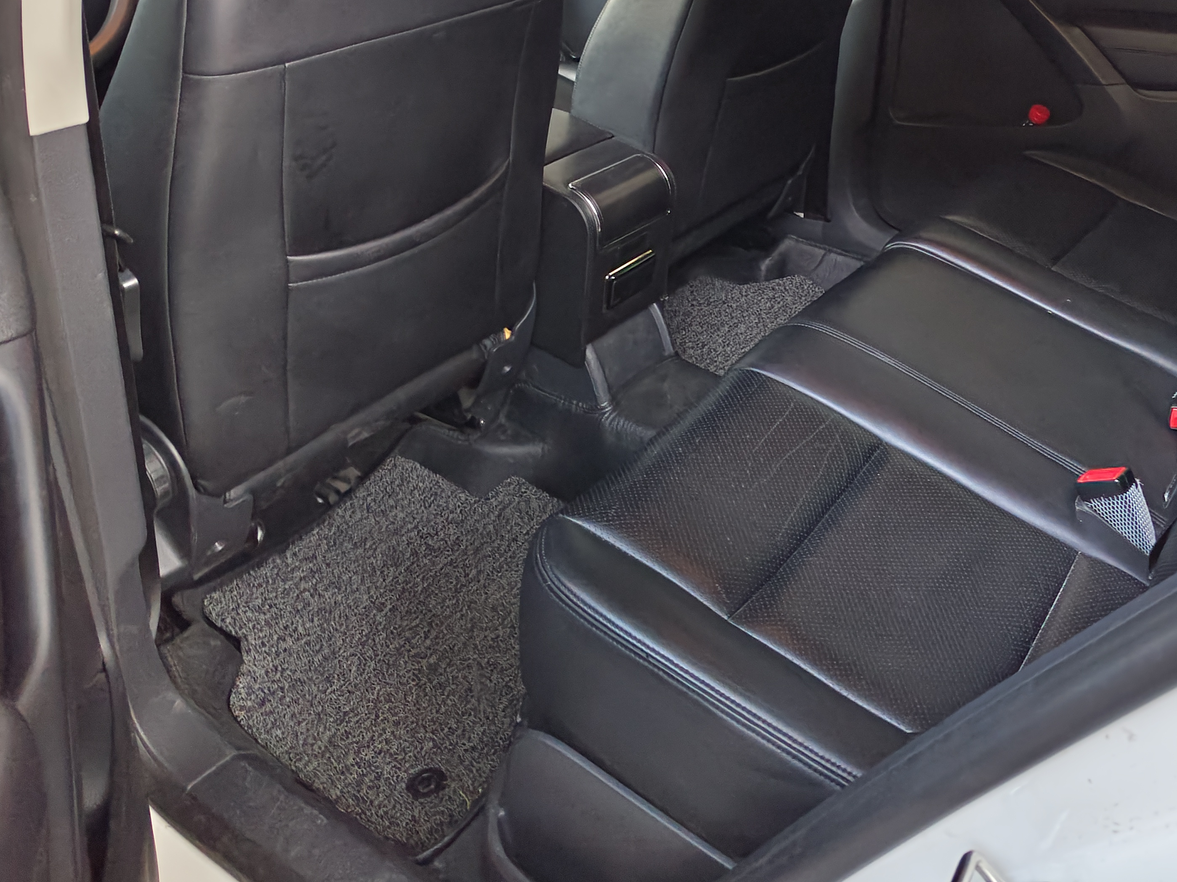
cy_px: 259
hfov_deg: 52.2
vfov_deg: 39.9
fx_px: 1190
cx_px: 717
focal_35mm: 35
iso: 85
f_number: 1.88
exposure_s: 1/33.3
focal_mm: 5.56
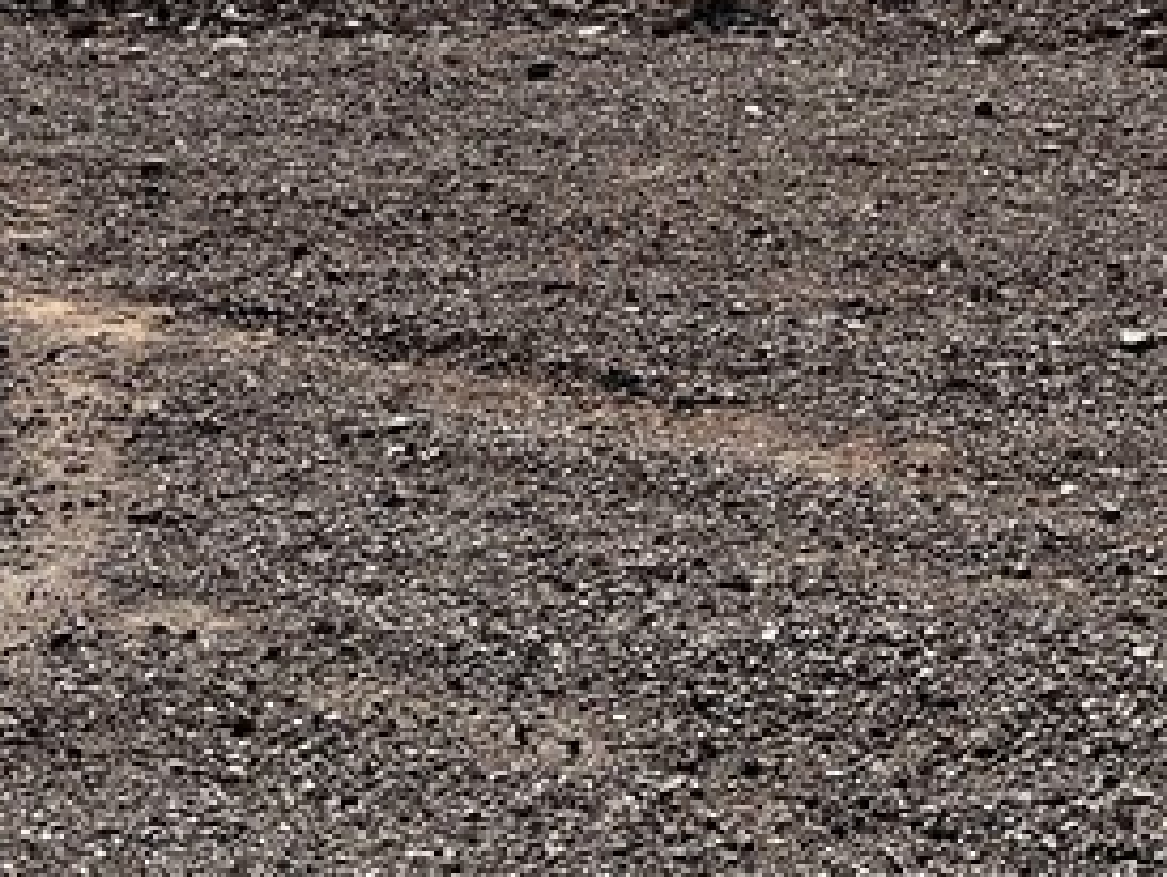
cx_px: 894
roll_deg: +1.1
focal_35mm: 97
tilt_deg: -0.2
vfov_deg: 13.9
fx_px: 3273
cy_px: -596
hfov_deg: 20.0
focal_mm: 5.7
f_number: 1.5
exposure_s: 1/10309
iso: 50
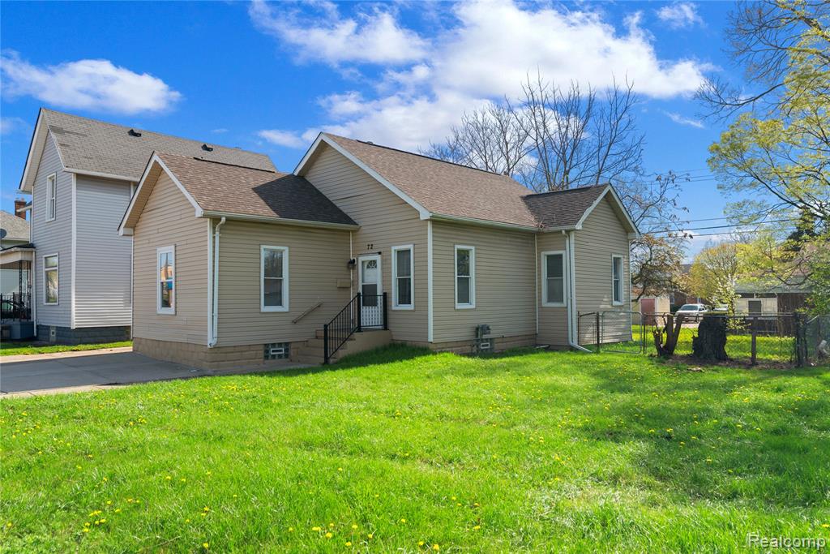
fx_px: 599
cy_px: 277
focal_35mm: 26
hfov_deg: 69.4
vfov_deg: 49.6
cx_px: 415
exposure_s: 1/500
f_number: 7.1
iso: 100
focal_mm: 26
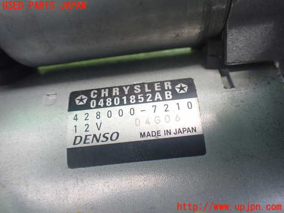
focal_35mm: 30
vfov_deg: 46.8
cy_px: 106
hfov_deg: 60.0
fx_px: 246
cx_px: 142
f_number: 2.3
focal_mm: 5.4
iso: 800
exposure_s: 1/60
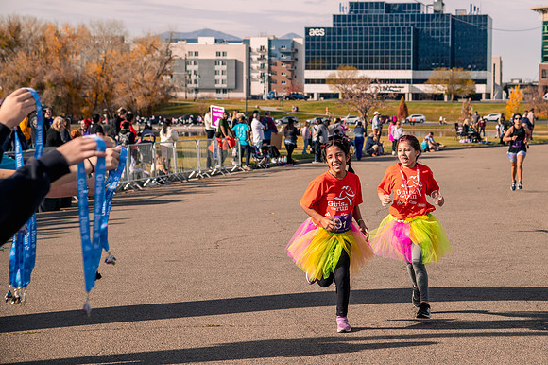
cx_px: 332
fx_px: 1536
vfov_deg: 13.5
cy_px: 148
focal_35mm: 101
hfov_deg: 20.2
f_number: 5.6
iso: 200
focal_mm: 82
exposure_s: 1/800
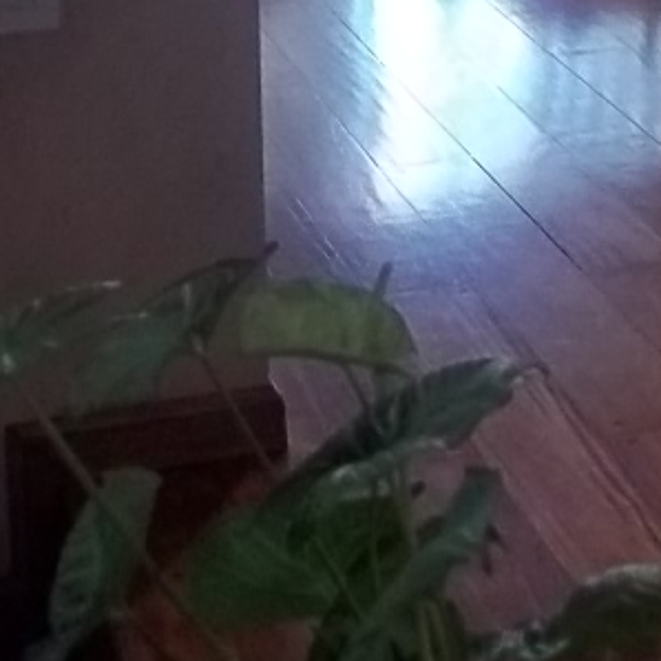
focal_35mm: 121
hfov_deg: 14.0
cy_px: -325
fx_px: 2614
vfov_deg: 13.6
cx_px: 800
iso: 190
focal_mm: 5.7
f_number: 2.9
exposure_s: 1/8
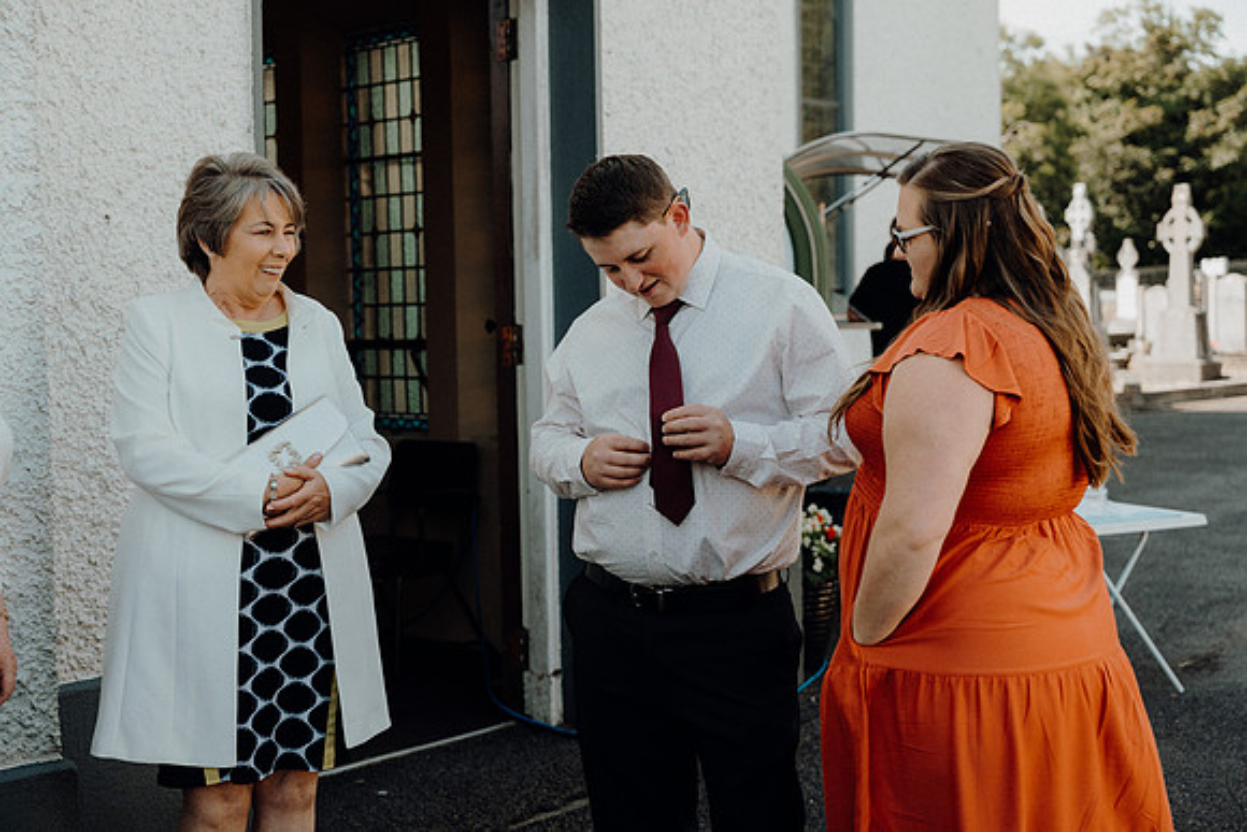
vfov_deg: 28.1
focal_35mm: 48
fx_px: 1664
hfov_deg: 41.1
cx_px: 624
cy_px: 416
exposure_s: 1/400
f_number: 3.5
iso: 125
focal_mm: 48
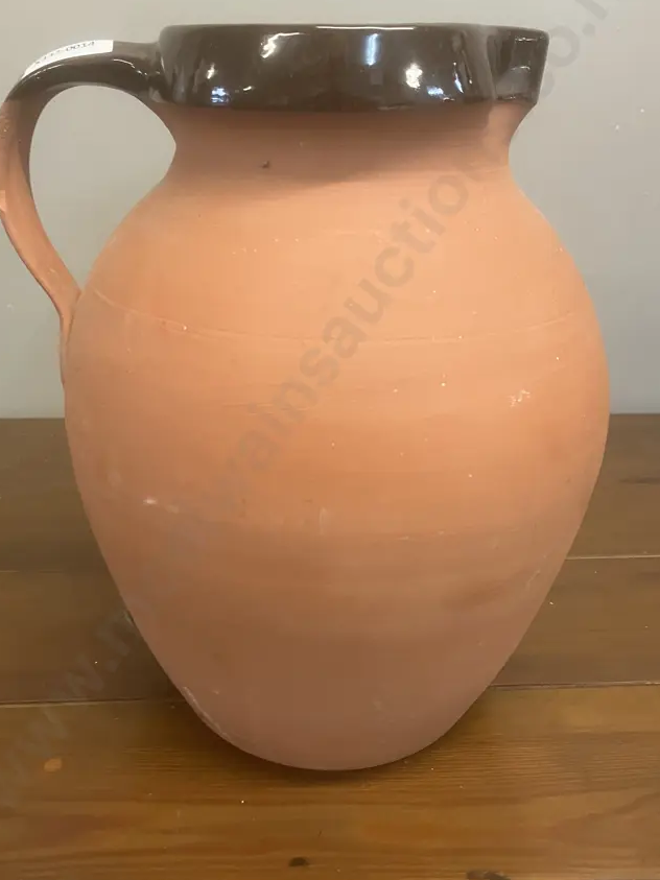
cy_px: 378
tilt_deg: -18.3
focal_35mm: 34
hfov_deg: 41.8
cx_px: 310
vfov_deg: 53.8
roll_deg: -1.0
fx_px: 865
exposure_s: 1/50
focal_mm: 3.99
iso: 250
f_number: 1.8
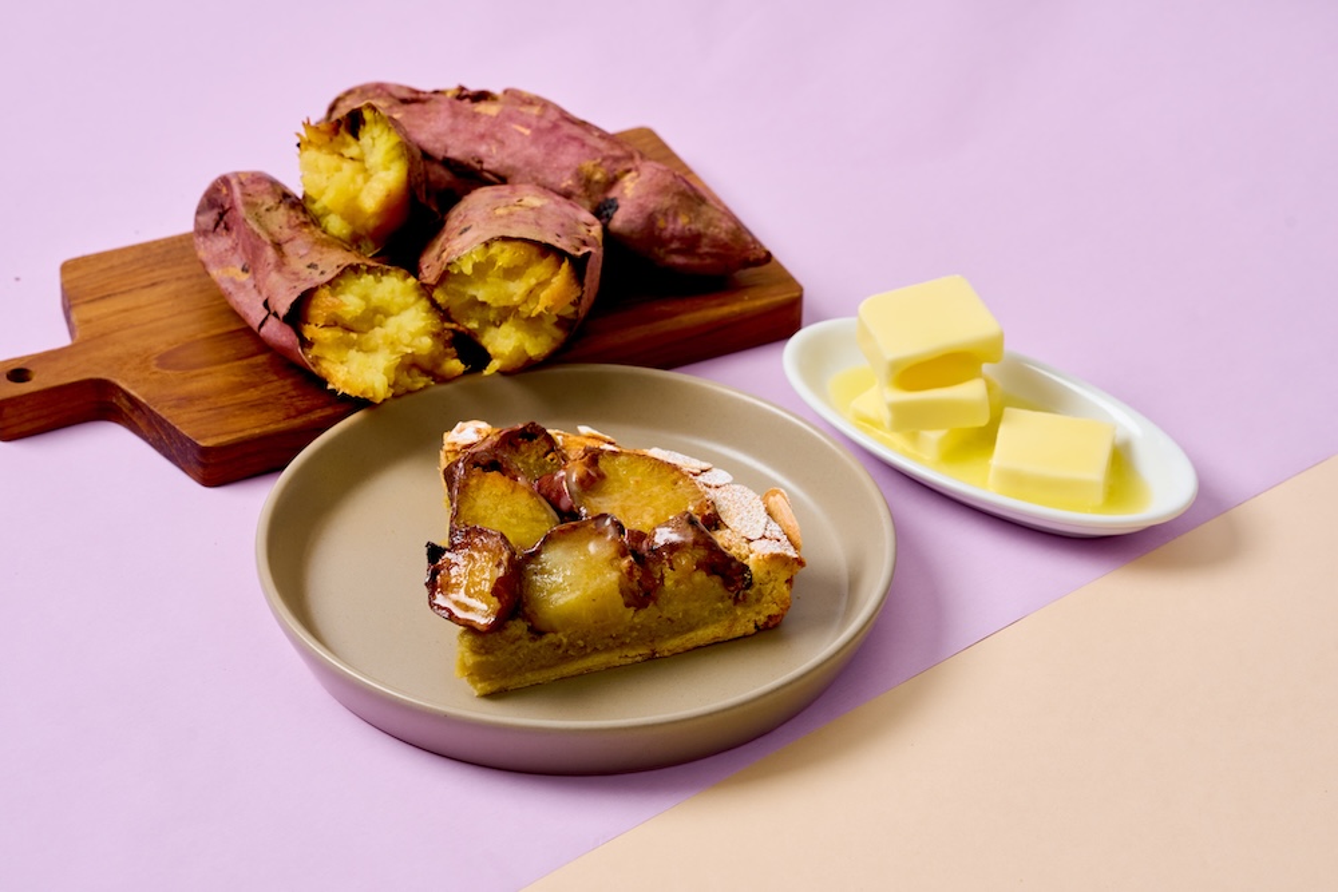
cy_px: 446
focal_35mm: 150
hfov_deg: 13.7
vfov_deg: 9.2
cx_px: 669
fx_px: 5575
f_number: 11
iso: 320
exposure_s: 1/125
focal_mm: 150
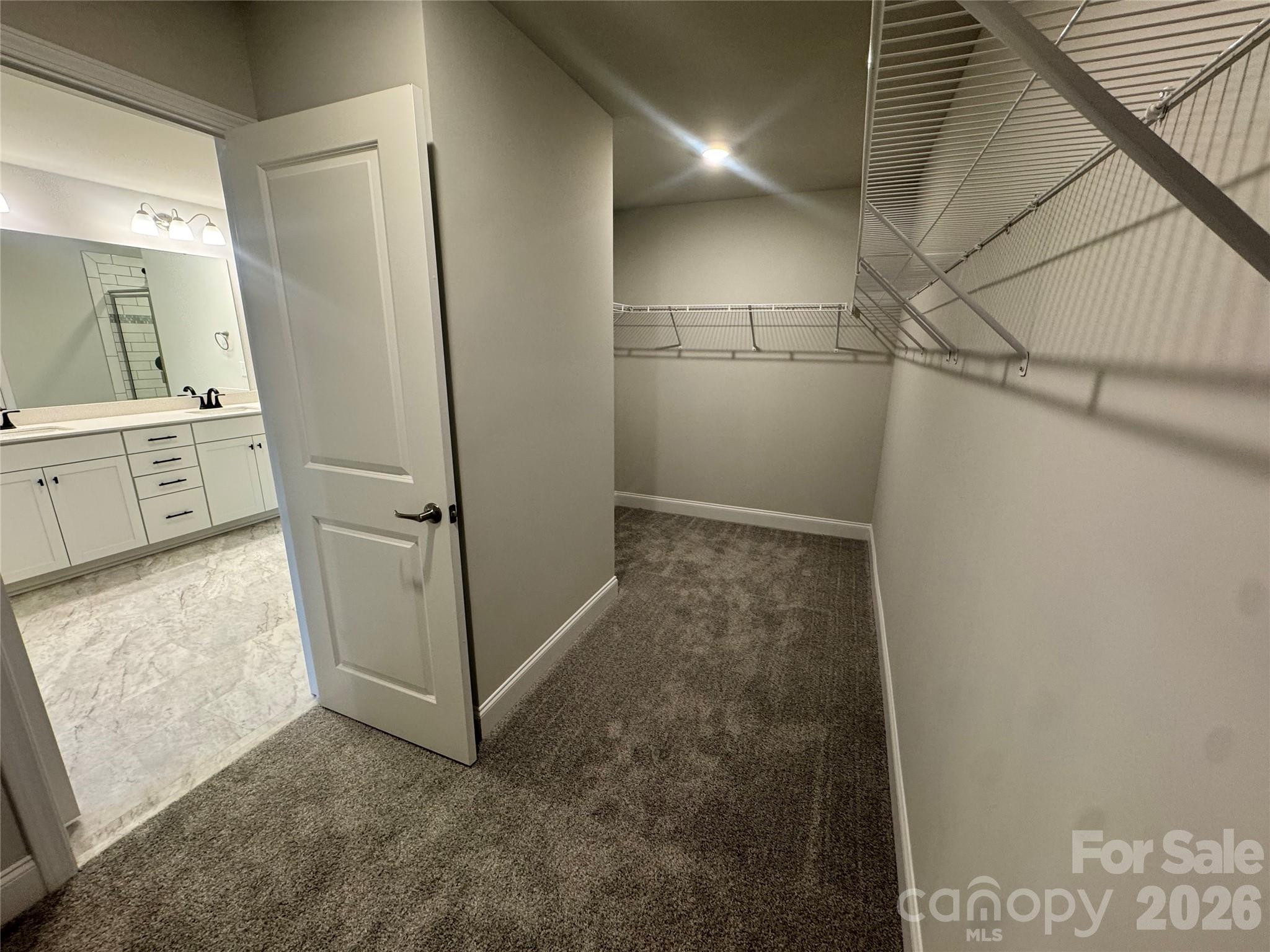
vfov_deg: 85.7
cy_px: 476
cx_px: 635
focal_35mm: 14
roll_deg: -0.7
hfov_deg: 102.1
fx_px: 514
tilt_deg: -14.6
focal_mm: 2.22
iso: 200
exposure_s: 1/60
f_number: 2.2
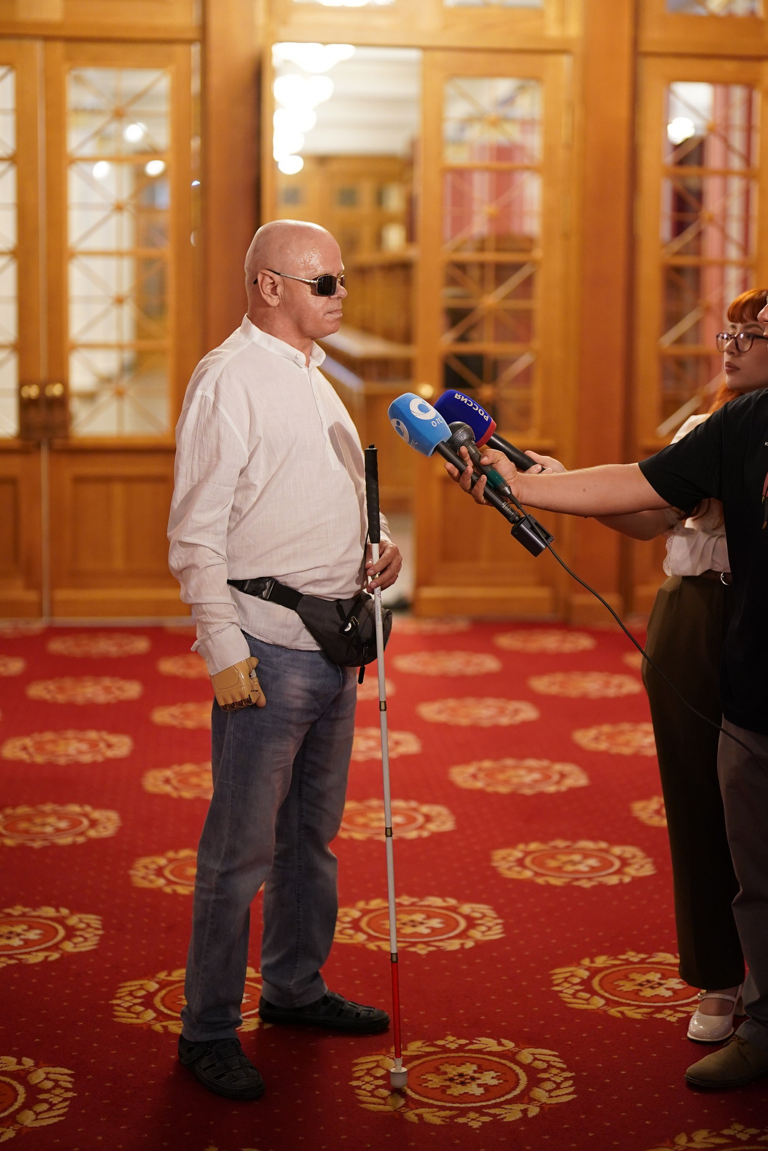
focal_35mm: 63
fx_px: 2016
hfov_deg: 21.5
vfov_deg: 31.9
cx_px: 457
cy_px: 503
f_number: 1.2
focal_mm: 50
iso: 1250
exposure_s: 1/320
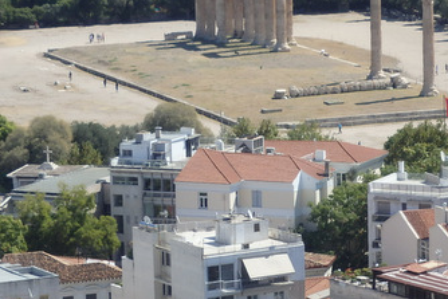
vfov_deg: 6.3
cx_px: 303
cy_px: 54
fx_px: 2714
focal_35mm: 218
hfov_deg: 9.4
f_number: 5.9
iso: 125
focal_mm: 25
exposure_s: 1/400
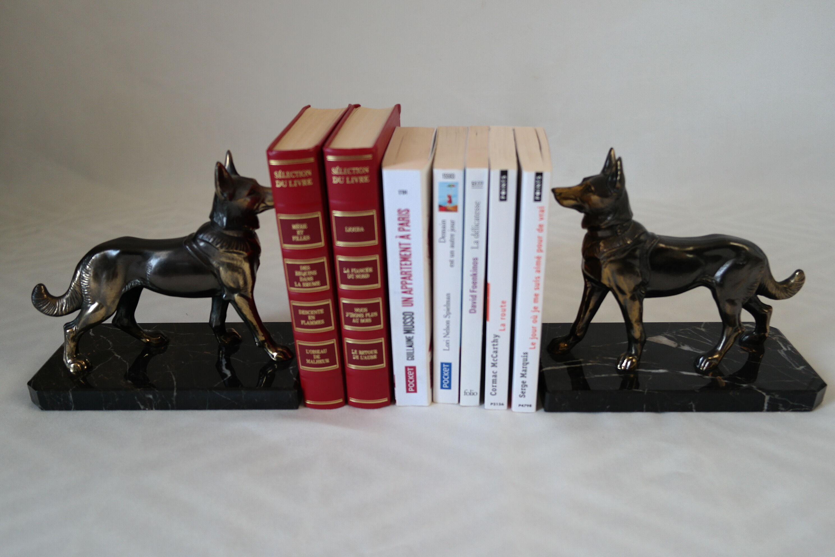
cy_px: 278
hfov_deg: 61.9
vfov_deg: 43.6
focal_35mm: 30
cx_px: 418
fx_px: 696
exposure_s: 1/50
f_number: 3.5
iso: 200
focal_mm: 20
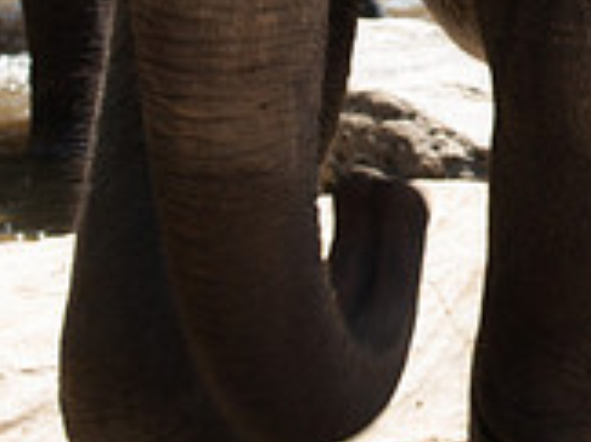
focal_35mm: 201
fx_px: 3427
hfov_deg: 9.7
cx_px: 759
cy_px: -294
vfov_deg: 7.2
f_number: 7.1
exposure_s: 1/100
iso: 100
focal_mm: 28
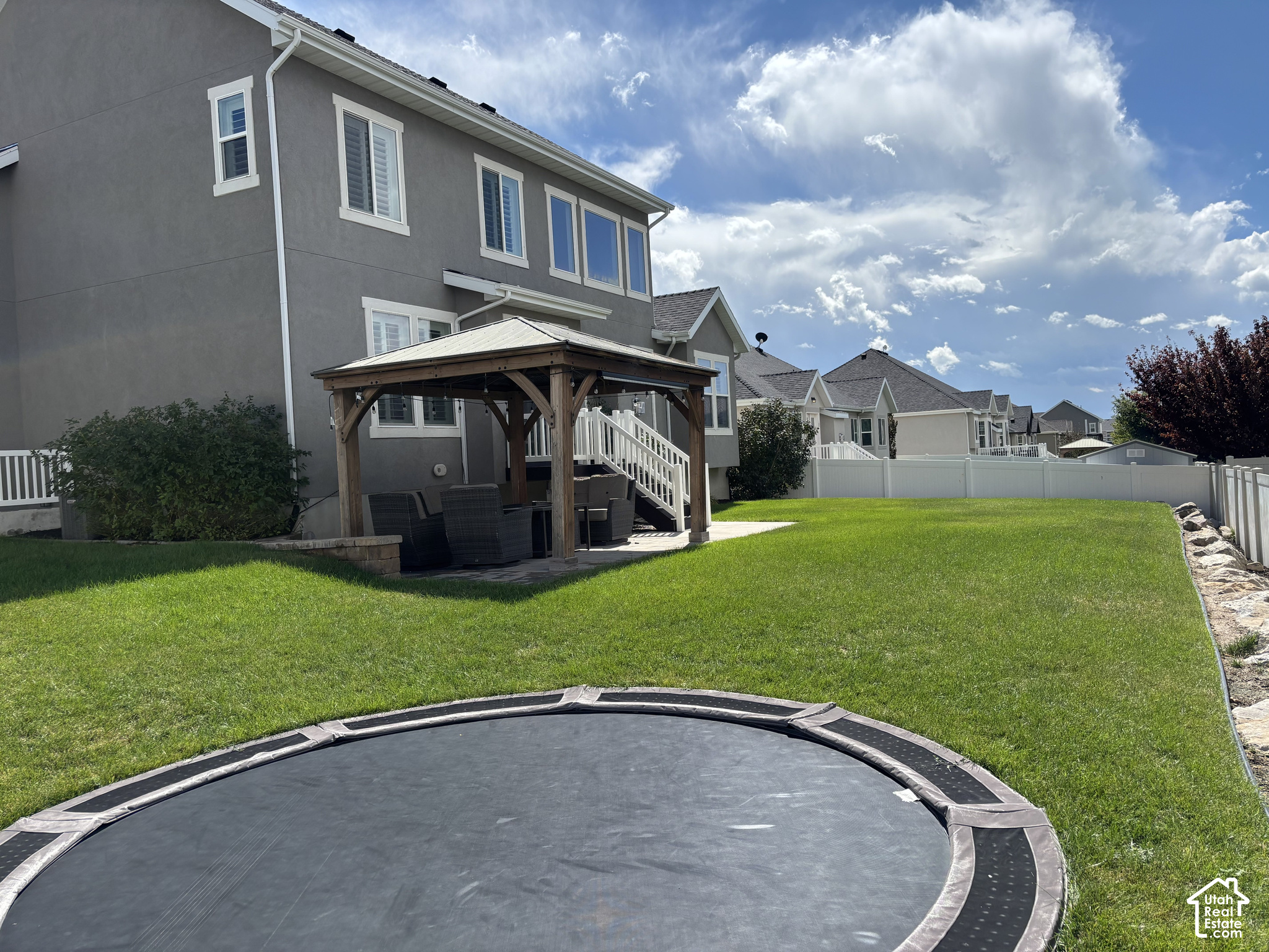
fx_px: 953
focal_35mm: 26
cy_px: 476
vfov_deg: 53.1
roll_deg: +3.4
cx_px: 634
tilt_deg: +0.5
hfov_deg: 67.3
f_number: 1.6
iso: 50
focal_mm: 5.96
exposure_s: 1/4425
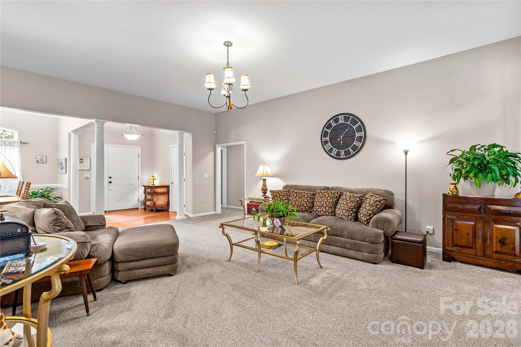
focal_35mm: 16
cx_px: 260
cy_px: 174
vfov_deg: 73.7
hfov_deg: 96.7
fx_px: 232
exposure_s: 1.6
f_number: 8
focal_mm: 16
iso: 100
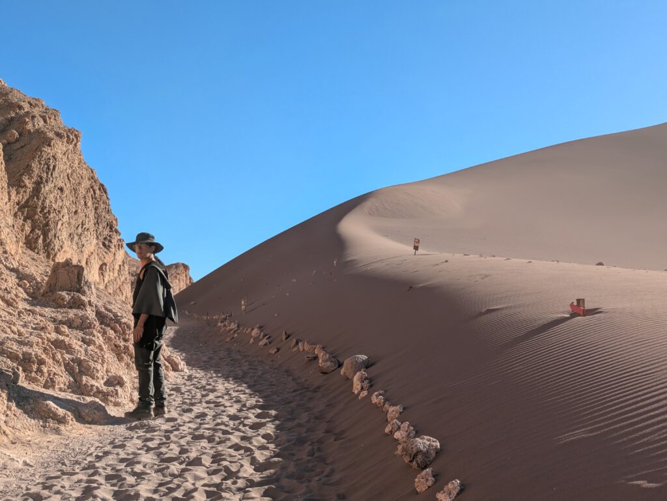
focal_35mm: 51
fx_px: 983
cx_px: 334
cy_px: 250
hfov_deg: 37.5
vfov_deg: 28.6
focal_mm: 5.43
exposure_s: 1/1395
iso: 48
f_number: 1.89
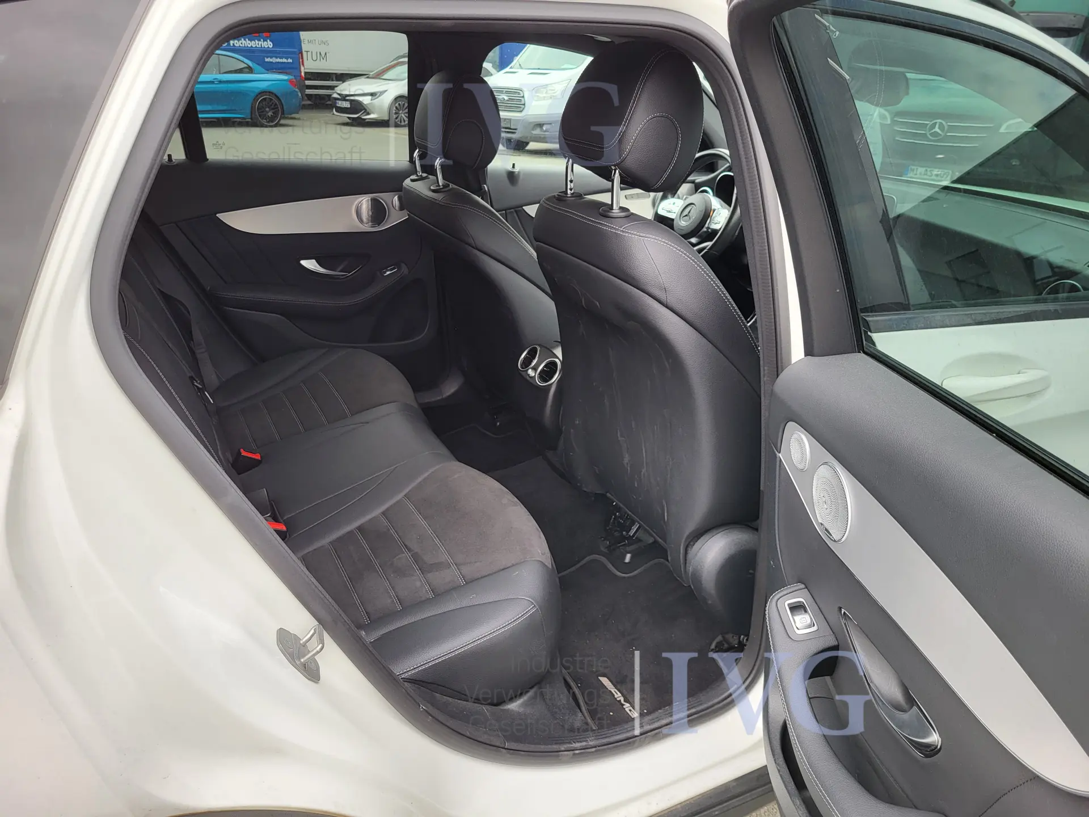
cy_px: 408
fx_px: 818
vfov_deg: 53.1
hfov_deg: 67.3
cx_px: 544
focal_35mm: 26
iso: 40
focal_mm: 5.4
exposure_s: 1/153
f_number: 1.8
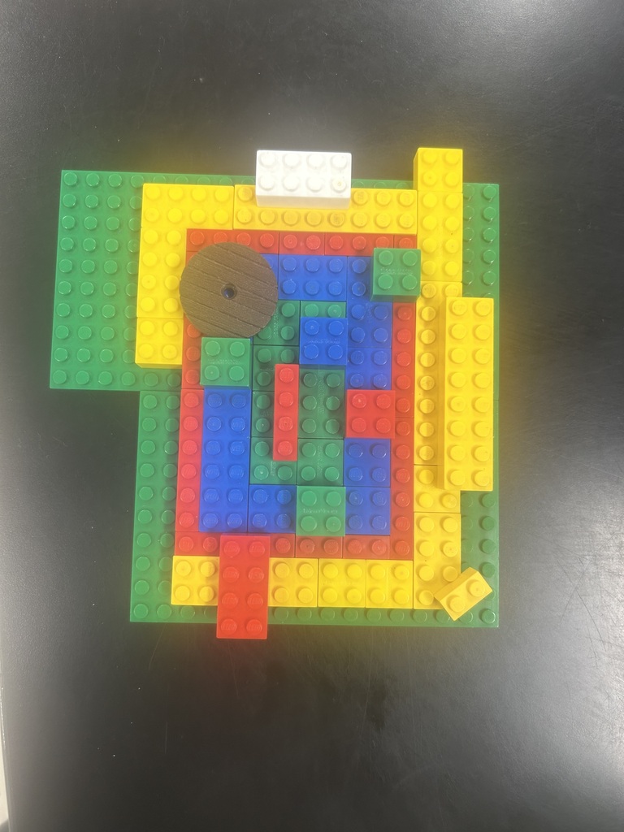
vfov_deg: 67.3
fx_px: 625
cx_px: 312
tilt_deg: -84.7
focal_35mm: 26
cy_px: 416
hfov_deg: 53.1
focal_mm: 5.7
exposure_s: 1/60
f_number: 1.5
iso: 80
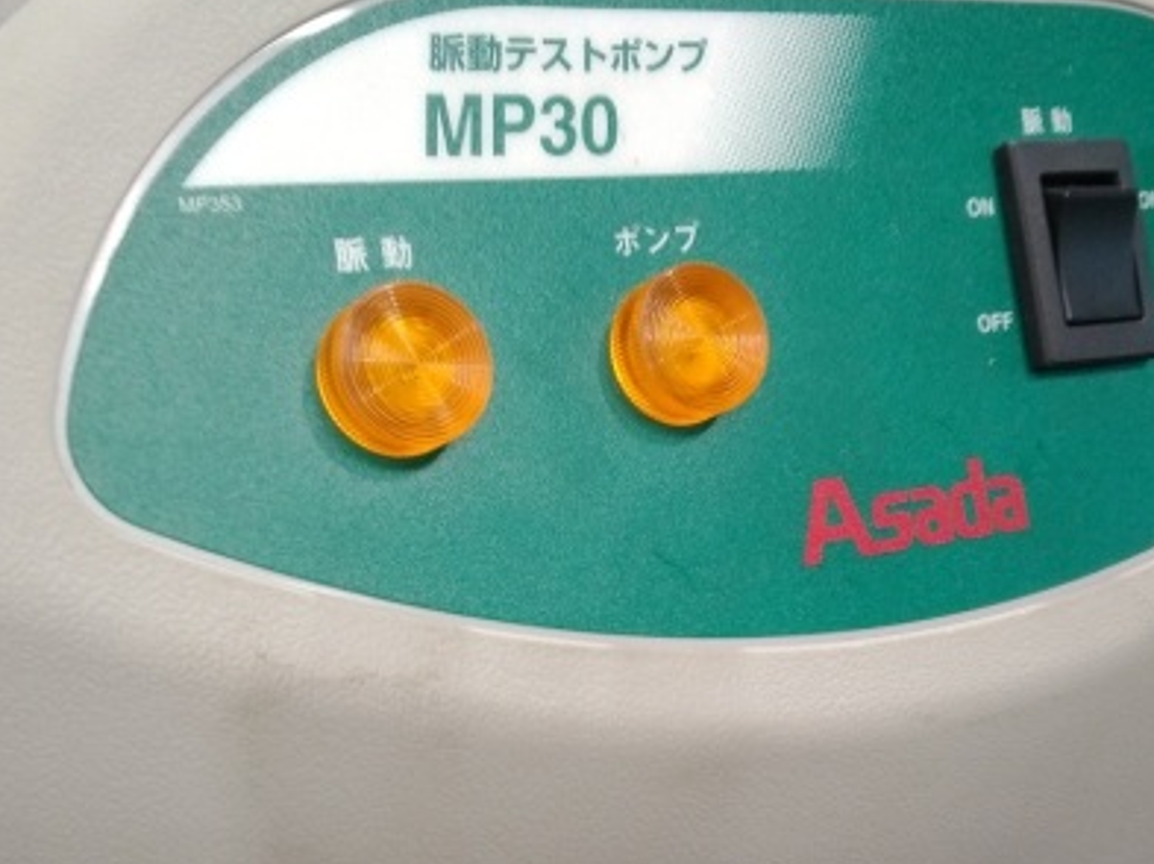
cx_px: 555
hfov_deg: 43.0
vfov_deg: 32.4
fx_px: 1465
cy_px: 619
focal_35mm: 44
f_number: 1.8
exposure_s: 1/40
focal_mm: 3.61
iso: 320
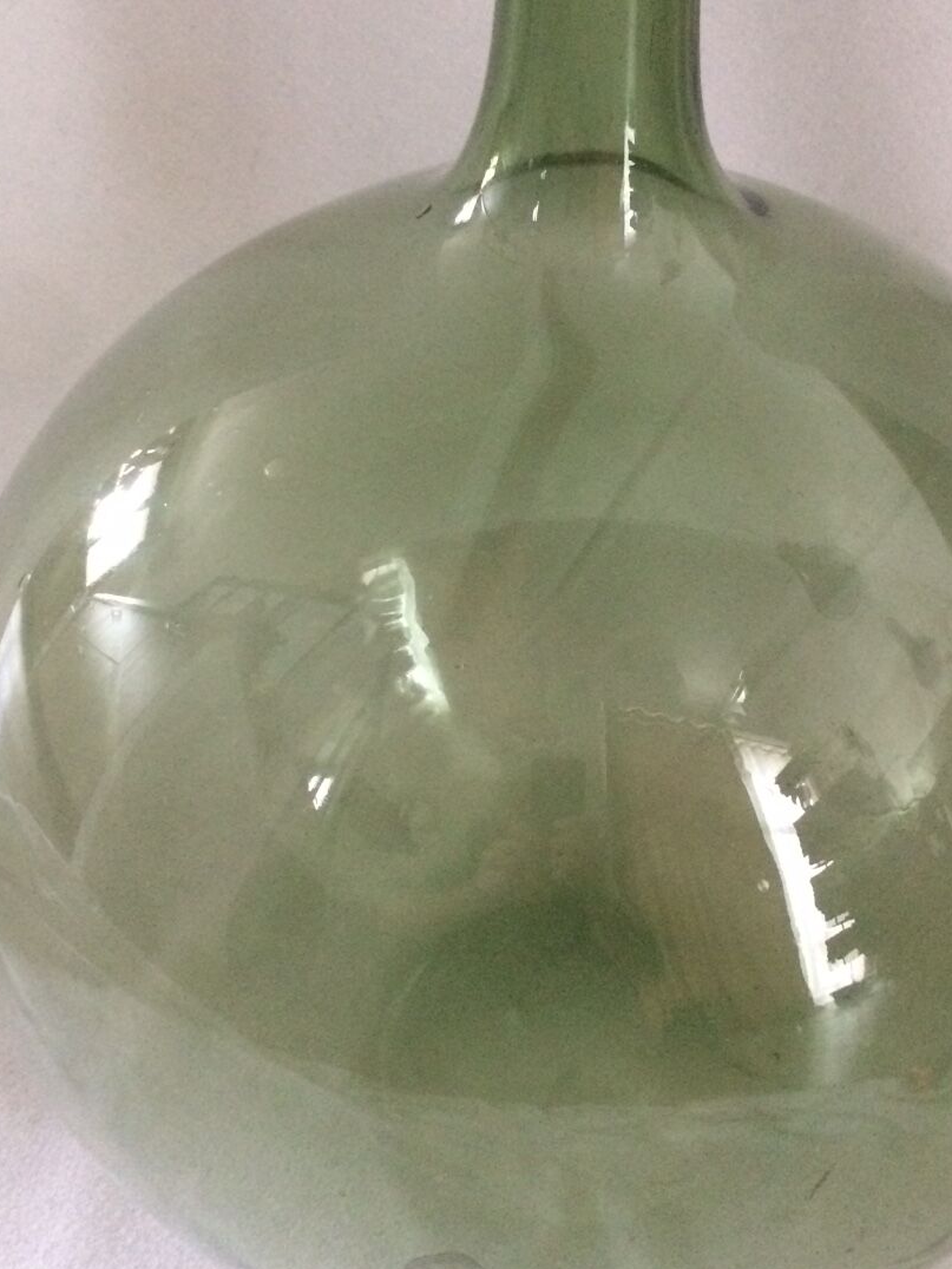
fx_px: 1613
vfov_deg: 42.8
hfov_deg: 32.8
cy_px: 547
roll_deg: +0.8
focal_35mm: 44
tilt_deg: -37.0
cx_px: 563
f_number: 2.2
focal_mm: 4.15
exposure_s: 1/25
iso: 320
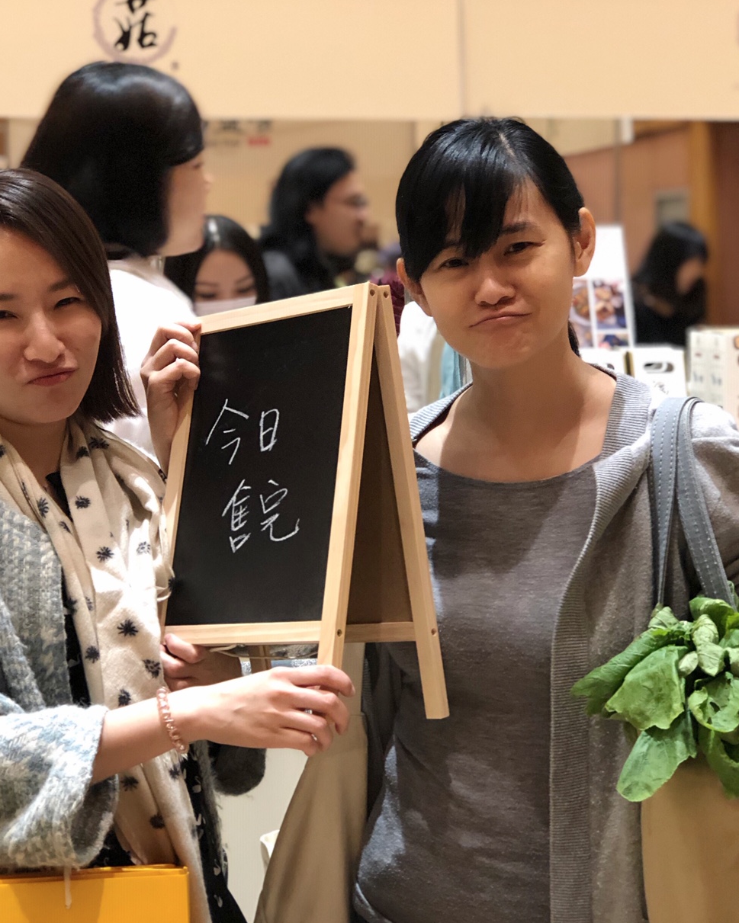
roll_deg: +1.2
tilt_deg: -7.0
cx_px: 304
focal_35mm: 75
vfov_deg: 25.4
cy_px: 461
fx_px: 2050
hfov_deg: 20.4
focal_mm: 6.6
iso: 250
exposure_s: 1/30
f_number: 2.8
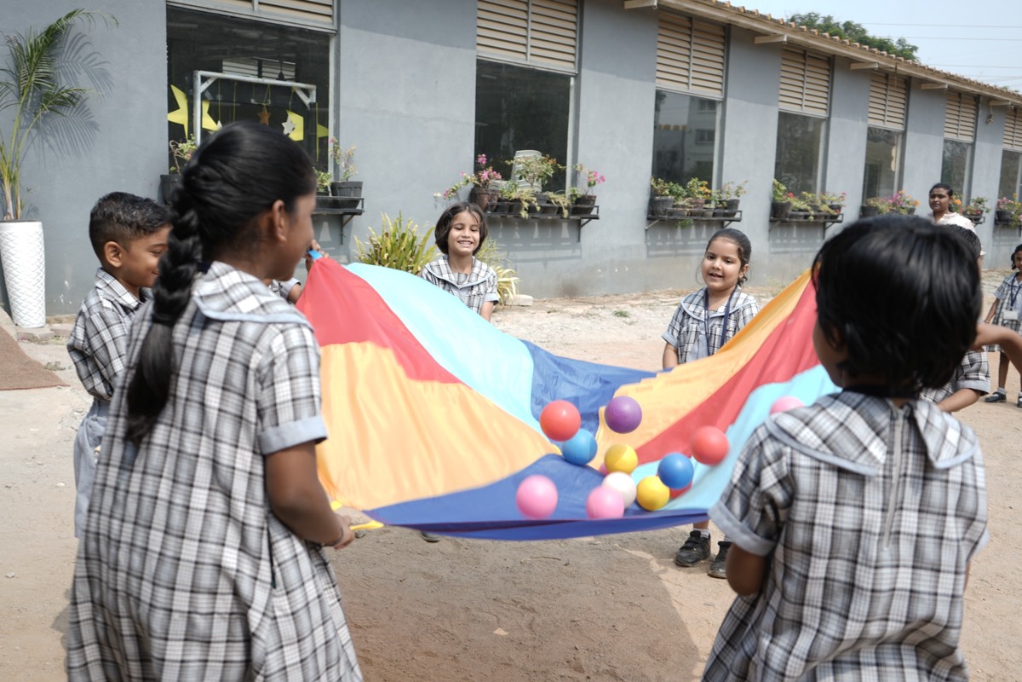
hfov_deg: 55.8
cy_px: 341
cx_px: 511
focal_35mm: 34
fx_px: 965
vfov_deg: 38.9
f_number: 4.5
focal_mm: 34
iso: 50
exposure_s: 1/200
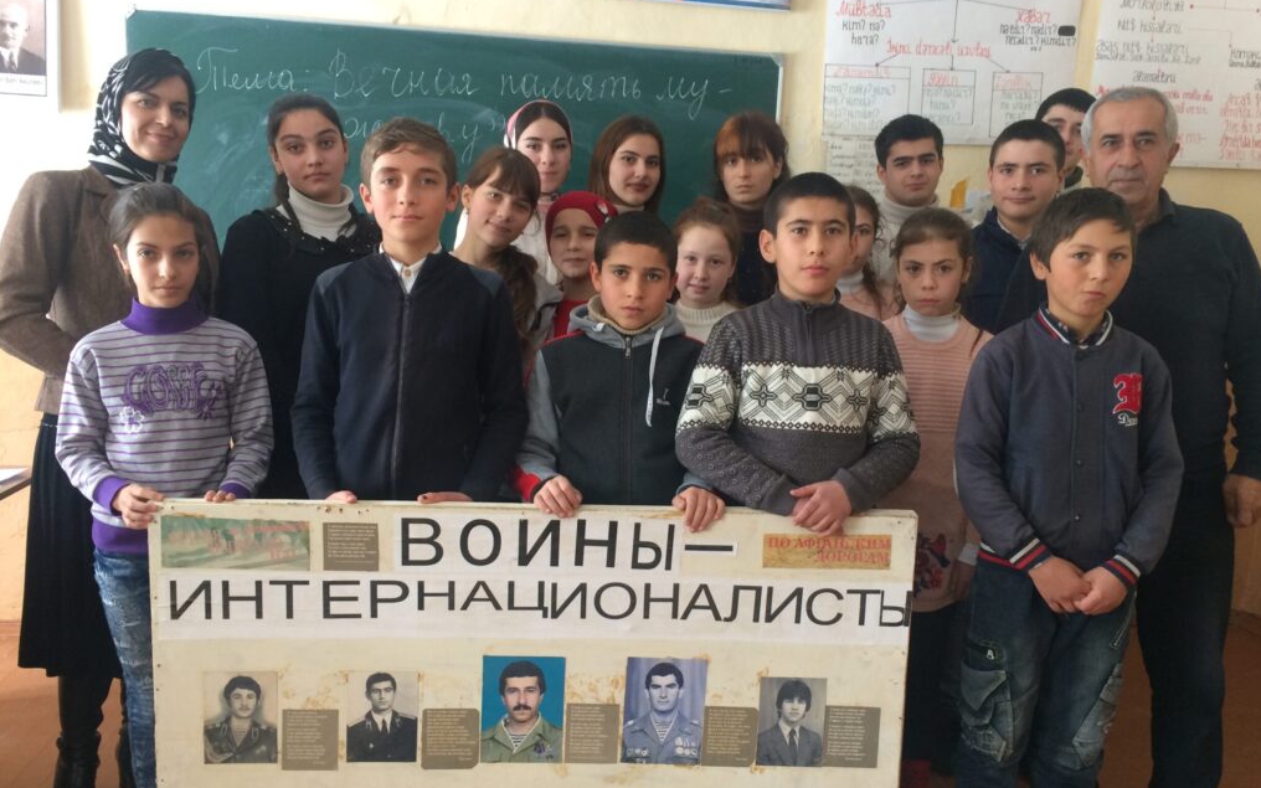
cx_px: 633
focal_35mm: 31
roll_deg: -1.6
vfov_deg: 40.5
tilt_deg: -10.7
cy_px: 440
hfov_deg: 61.2
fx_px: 1065
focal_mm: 4.15
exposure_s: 1/33
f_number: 2.2
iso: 125
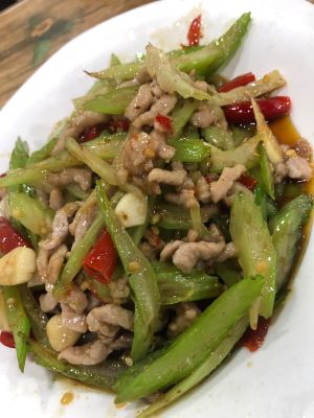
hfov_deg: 49.7
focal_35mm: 28
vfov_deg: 63.4
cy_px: 209
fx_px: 339
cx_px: 157
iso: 80
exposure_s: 1/17
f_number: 1.8
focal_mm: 3.99
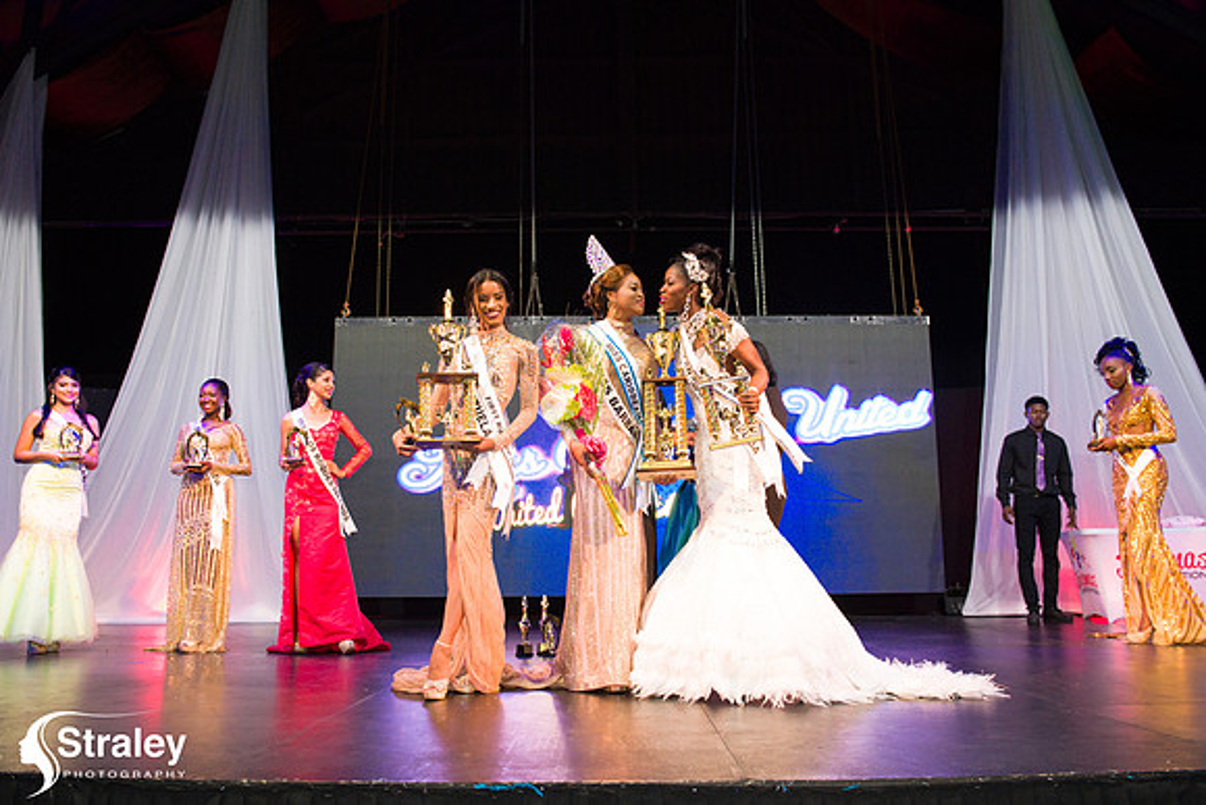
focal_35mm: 28
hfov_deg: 65.9
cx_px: 603
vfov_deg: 46.8
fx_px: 931
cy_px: 402
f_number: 5
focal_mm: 27
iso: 4000
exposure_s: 1/160
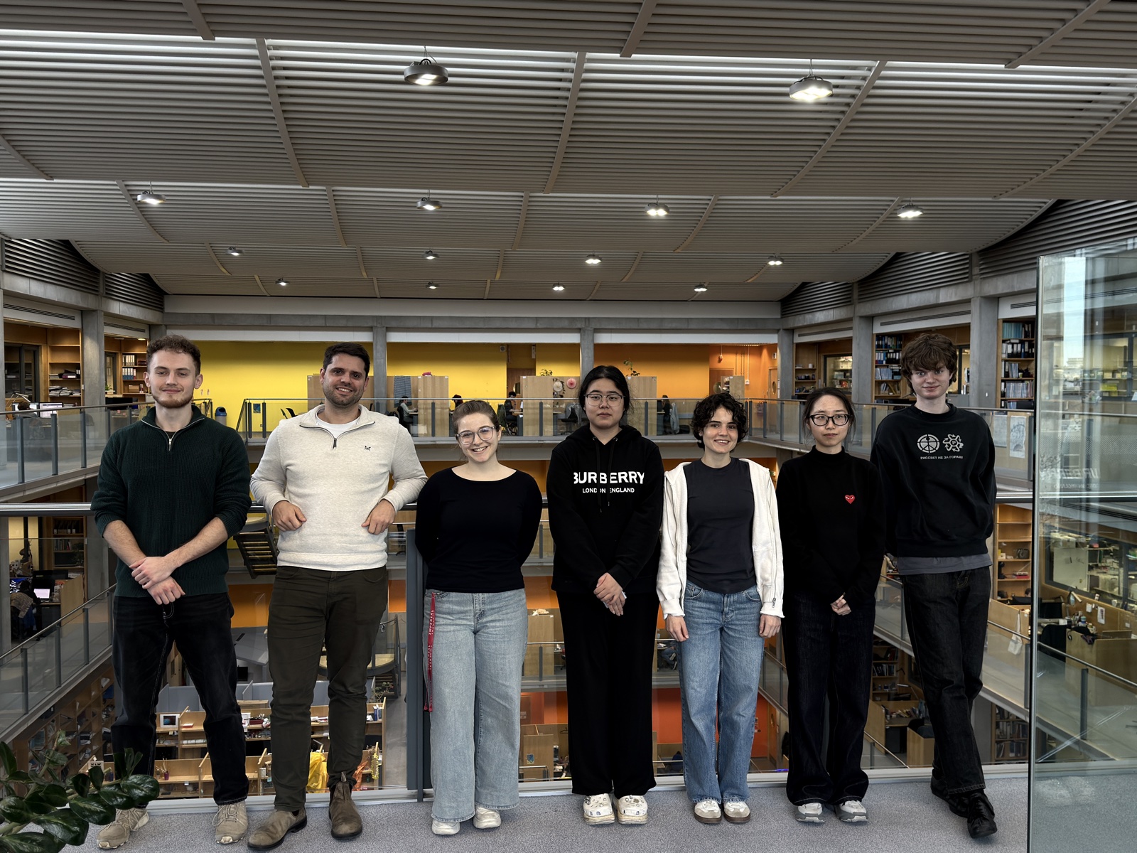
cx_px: 568
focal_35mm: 35
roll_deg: -0.2
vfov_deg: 40.7
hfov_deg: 52.6
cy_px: 426
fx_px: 1150
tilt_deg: -2.6
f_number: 1.78
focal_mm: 6.76
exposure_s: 1/75
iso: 100
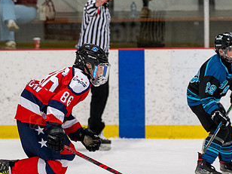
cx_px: 62
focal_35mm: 333
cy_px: 124
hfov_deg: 5.9
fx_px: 2232
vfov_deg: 4.5
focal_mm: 123
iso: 2000
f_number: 2.8
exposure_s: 1/800
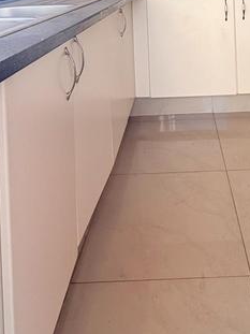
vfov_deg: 42.6
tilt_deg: -2.6
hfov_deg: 38.8
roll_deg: +2.6
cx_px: 181
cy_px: -16
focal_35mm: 36
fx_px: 347
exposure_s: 1/99
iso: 40
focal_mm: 2.22
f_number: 2.2
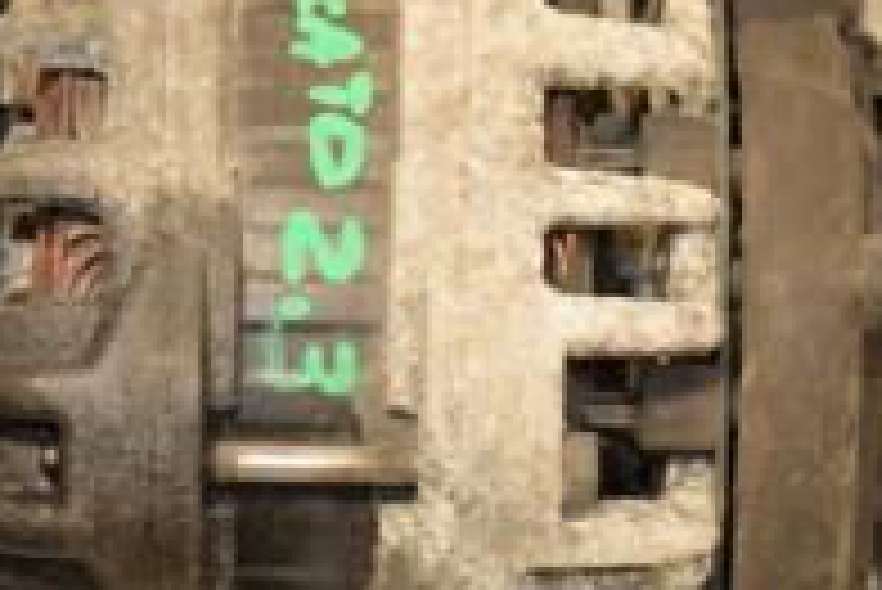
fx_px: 5860
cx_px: 256
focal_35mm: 239
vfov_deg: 5.8
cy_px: 342
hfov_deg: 8.6
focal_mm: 52
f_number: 5
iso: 800
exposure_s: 1/160
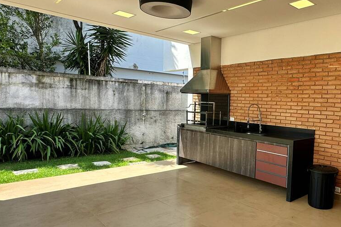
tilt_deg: -4.0
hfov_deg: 62.8
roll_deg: -1.4
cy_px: 123
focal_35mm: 28
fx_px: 265
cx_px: 242
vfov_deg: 46.3
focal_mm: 2.22
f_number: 2.2
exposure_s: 1/416
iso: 40
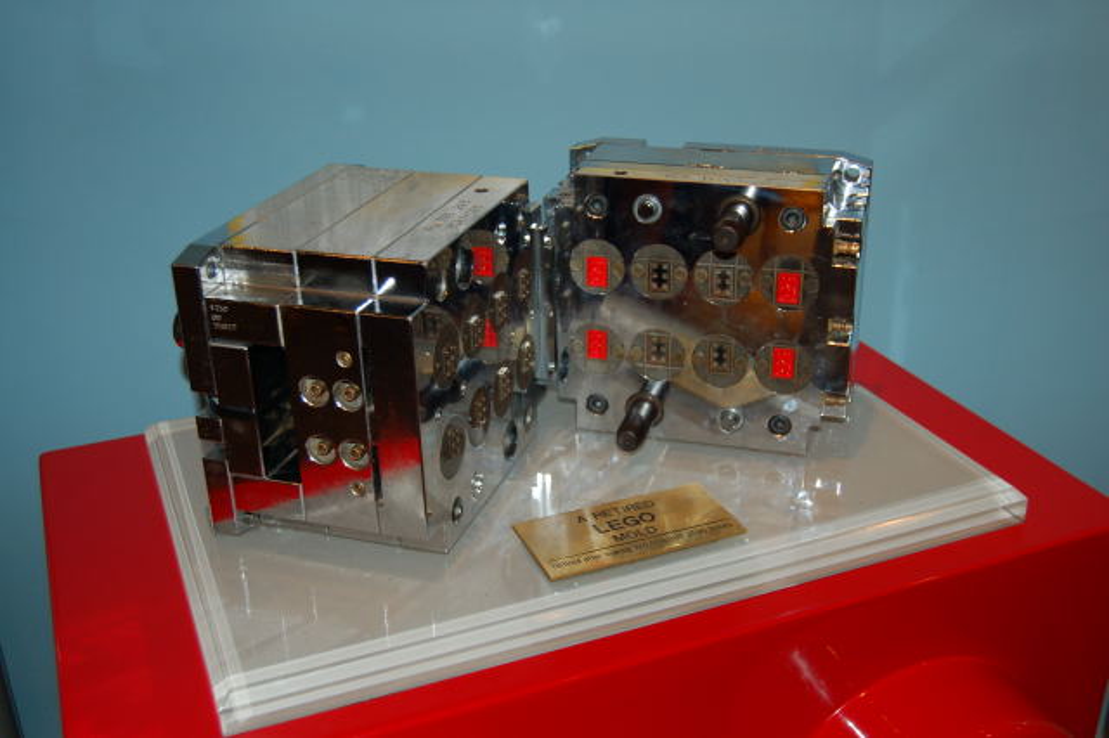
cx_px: 554
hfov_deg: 46.4
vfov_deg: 31.9
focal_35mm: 42
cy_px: 369
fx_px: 1293
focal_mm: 28
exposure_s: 1/60
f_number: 4.2
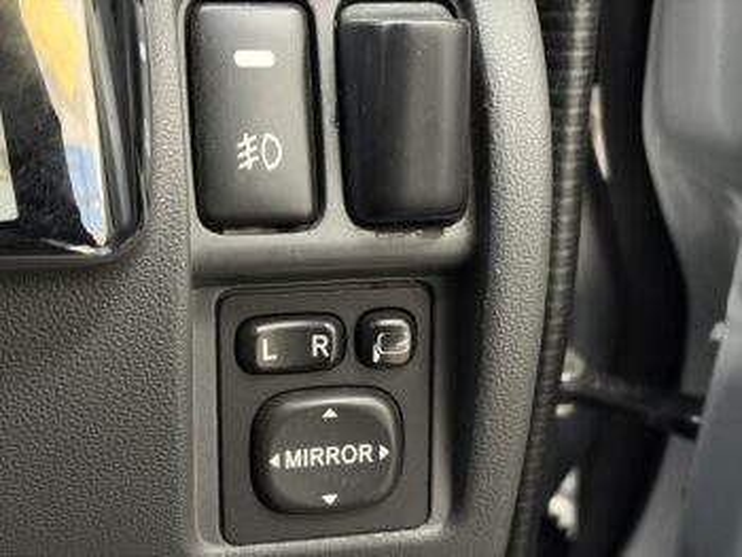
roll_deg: -3.4
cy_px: 278
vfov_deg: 28.1
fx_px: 1115
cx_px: 371
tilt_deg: -27.8
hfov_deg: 36.8
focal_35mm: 52
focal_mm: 5.96
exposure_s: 1/20
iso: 400
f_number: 1.6
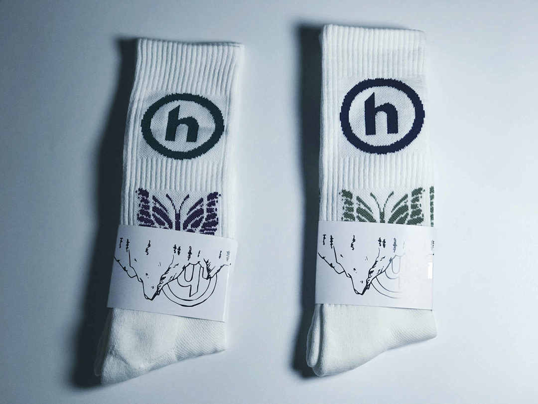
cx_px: 269
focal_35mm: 57
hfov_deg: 33.8
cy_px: 202
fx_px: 886
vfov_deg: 25.7
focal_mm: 6.6
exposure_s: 1/259
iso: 20
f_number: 2.8
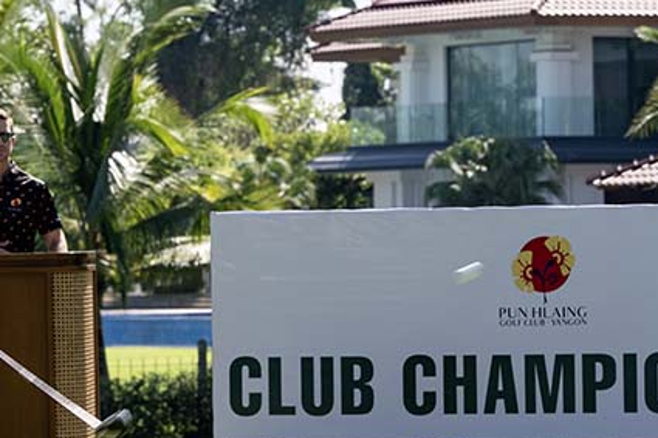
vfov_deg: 5.8
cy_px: 149
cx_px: 248
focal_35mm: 235
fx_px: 4293
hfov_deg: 8.8
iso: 280
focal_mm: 104
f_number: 6.3
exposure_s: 1/800
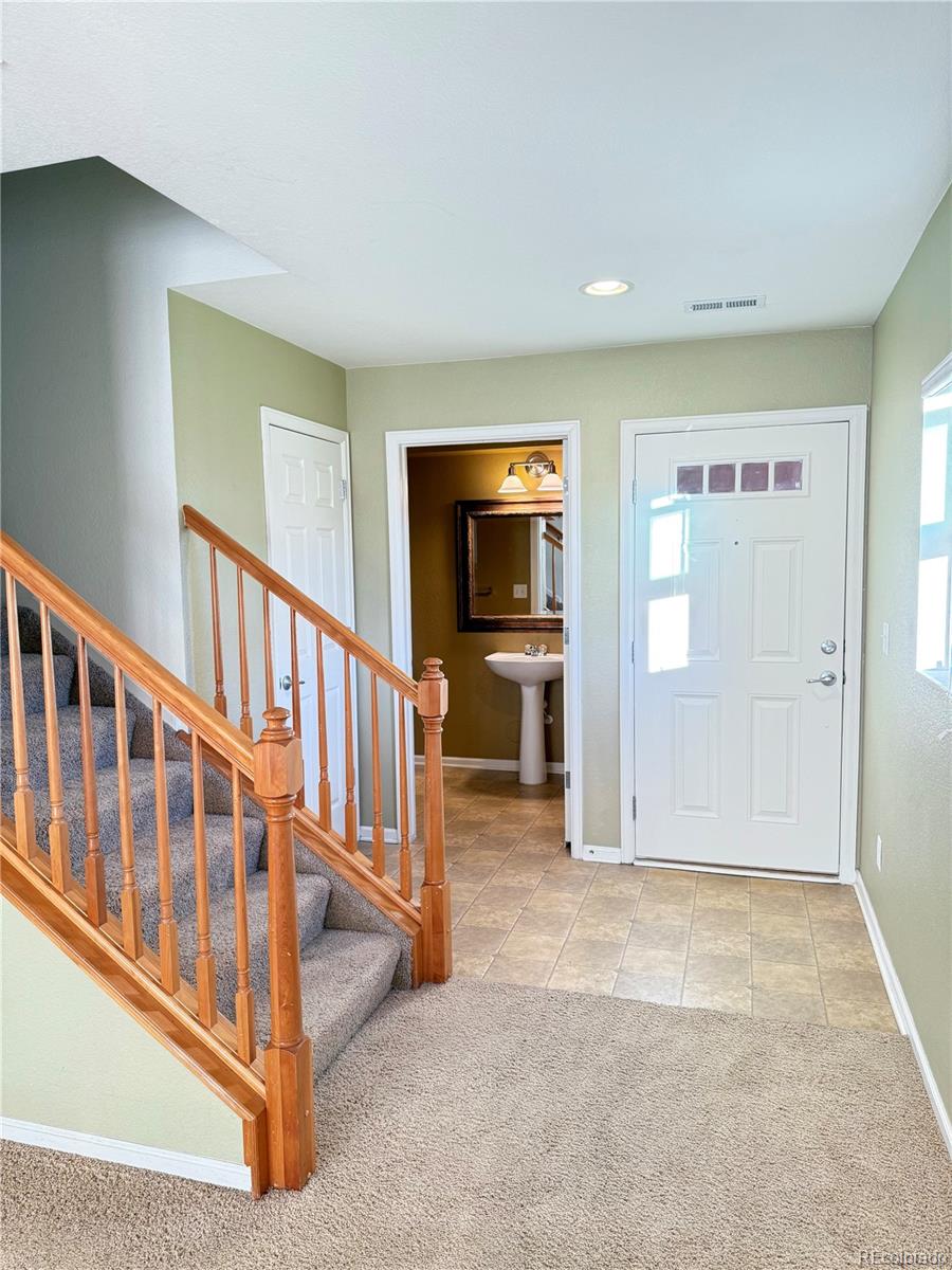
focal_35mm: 24
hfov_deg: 56.8
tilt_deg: -5.3
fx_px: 880
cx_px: 476
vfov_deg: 71.6
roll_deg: +0.7
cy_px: 635
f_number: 1.78
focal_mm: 6.76
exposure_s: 1/60
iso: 250
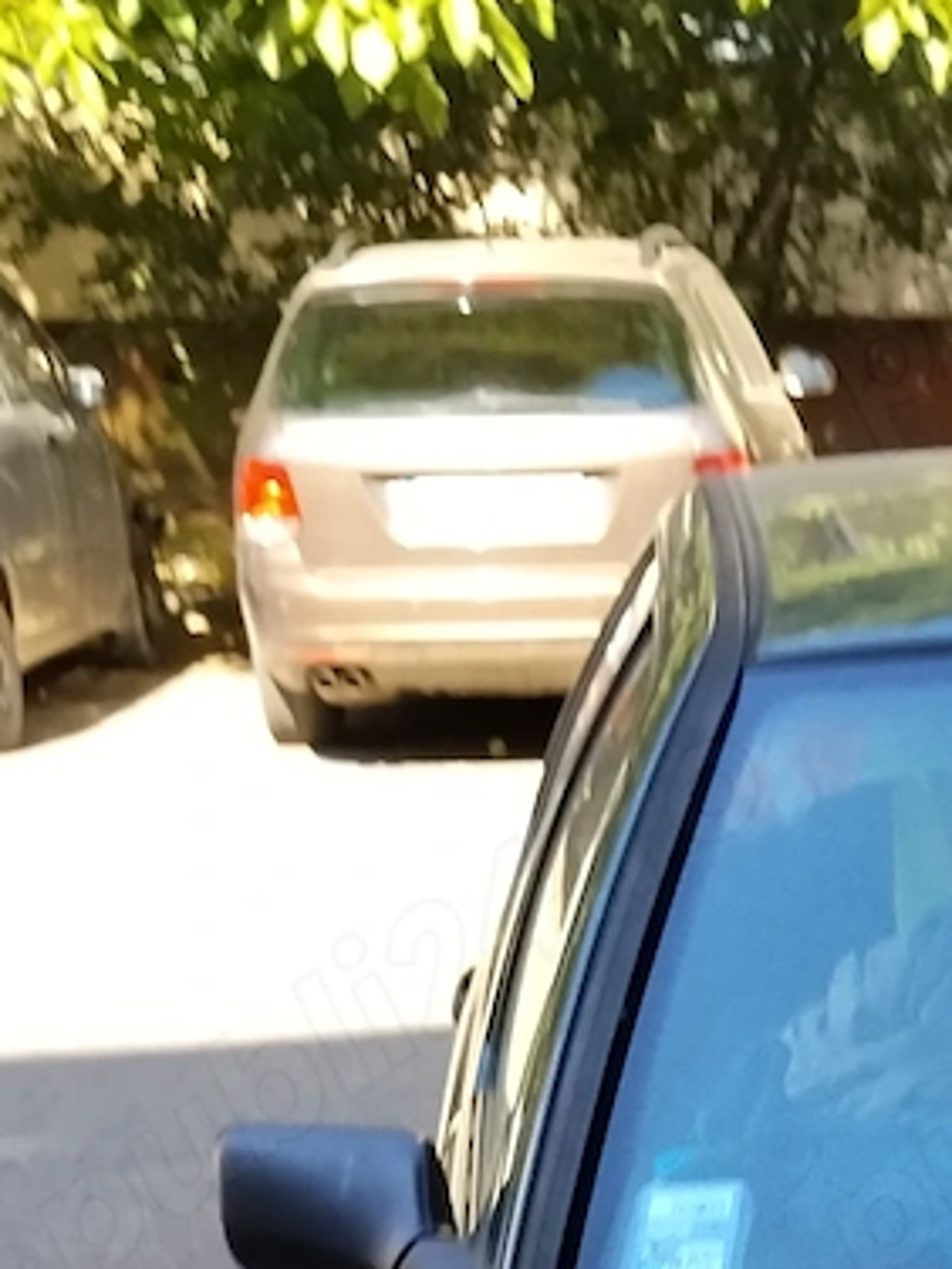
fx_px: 3777
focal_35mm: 103
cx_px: 1580
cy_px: 2052
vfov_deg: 16.8
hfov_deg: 13.3
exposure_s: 1/123
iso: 50
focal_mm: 4.22
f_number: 1.8
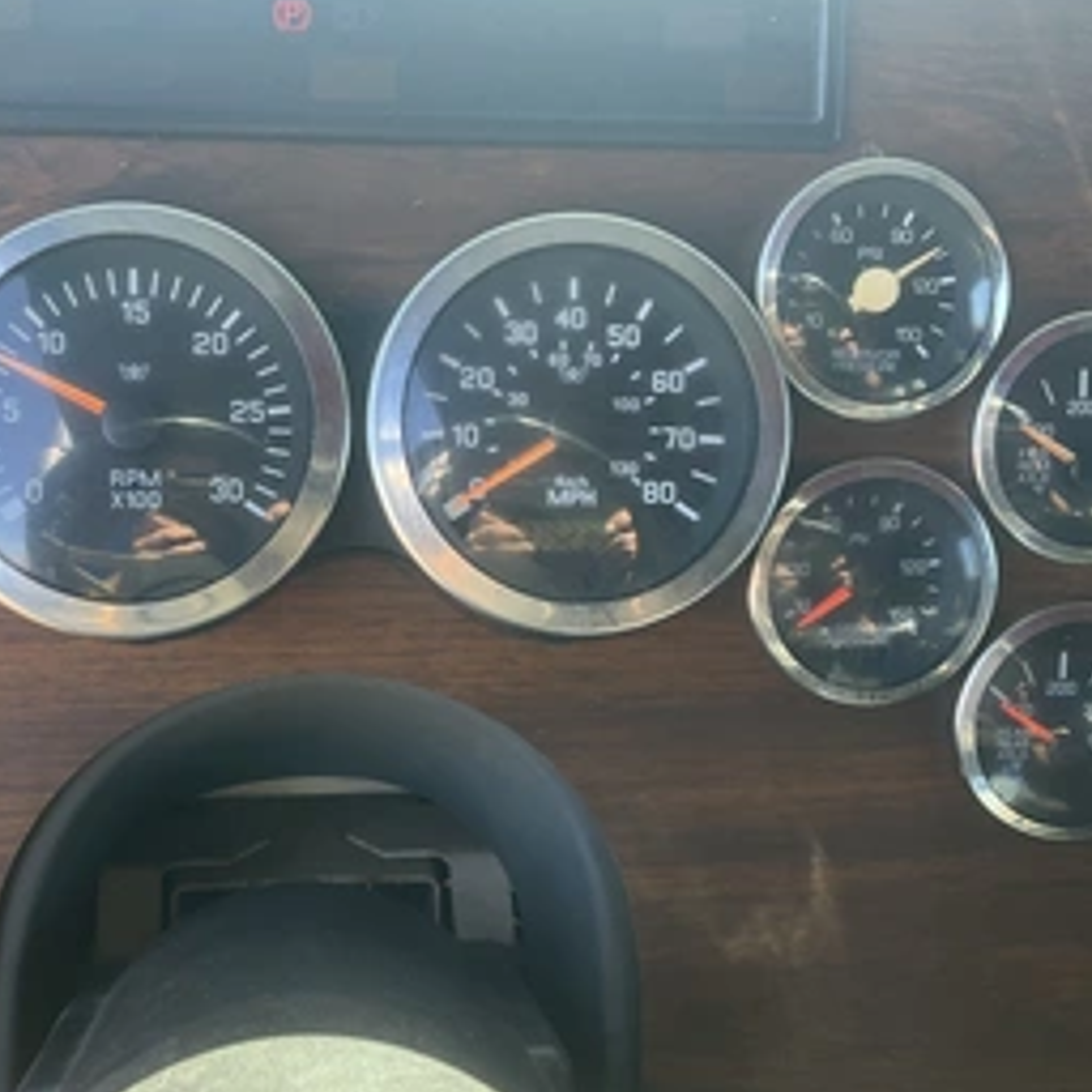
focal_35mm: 40
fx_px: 1428
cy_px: 580
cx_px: 418
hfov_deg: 41.6
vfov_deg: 41.8
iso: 40
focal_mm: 3
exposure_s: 1/122
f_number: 1.8
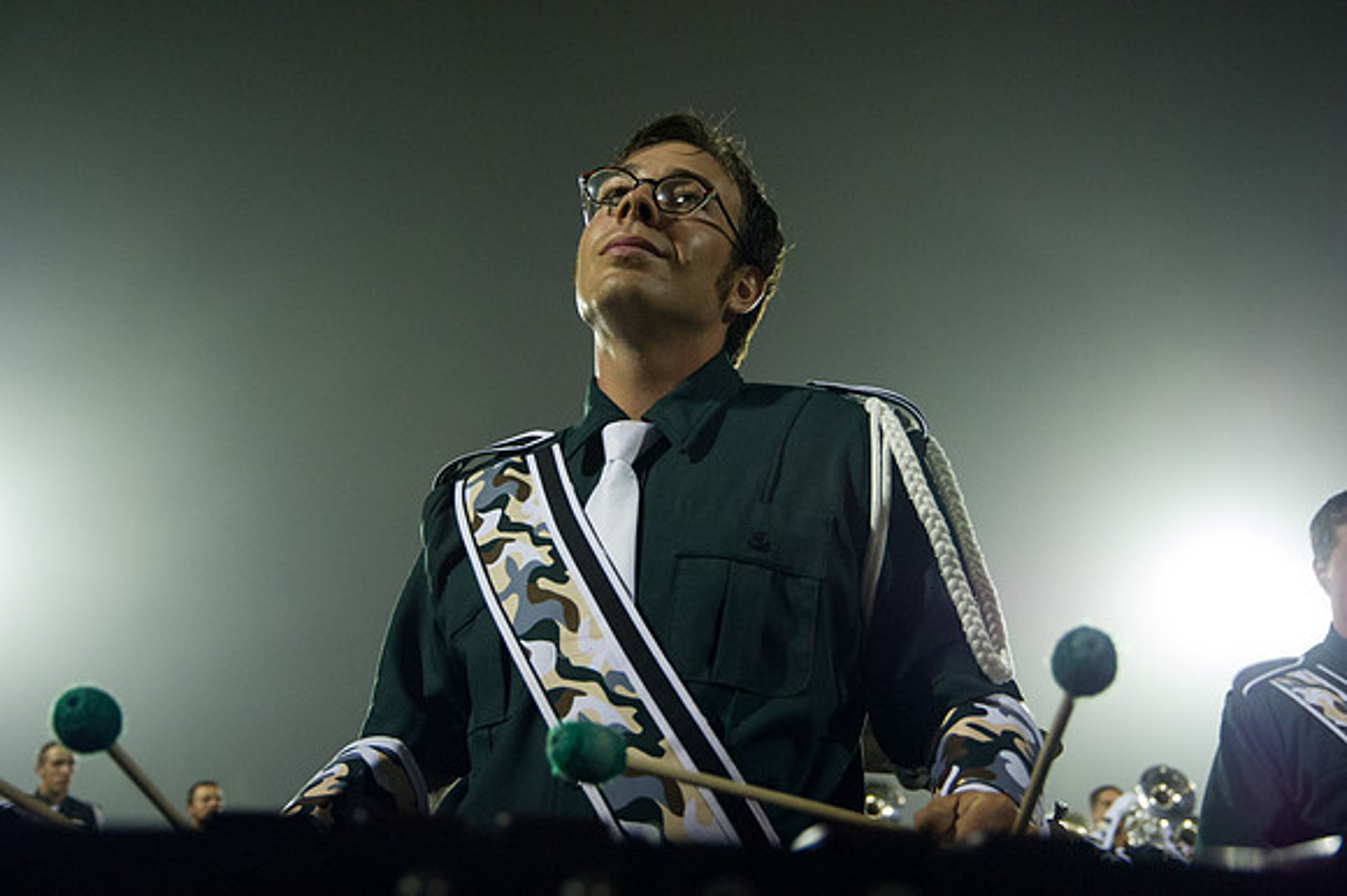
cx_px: 674
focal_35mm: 50
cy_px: 448
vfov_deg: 27.0
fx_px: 1870
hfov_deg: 39.6
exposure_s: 1/160
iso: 7200
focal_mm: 50
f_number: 4.8
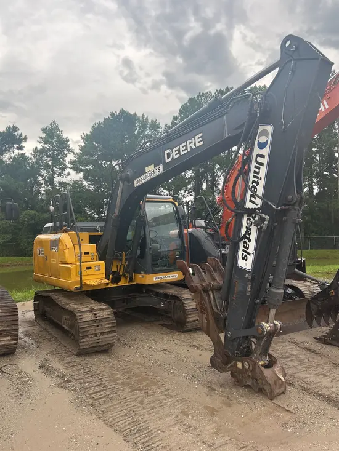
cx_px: 170
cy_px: 226
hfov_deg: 53.1
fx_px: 339
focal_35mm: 26
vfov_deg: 67.3
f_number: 1.5
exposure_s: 1/387
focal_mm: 5.7
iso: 50
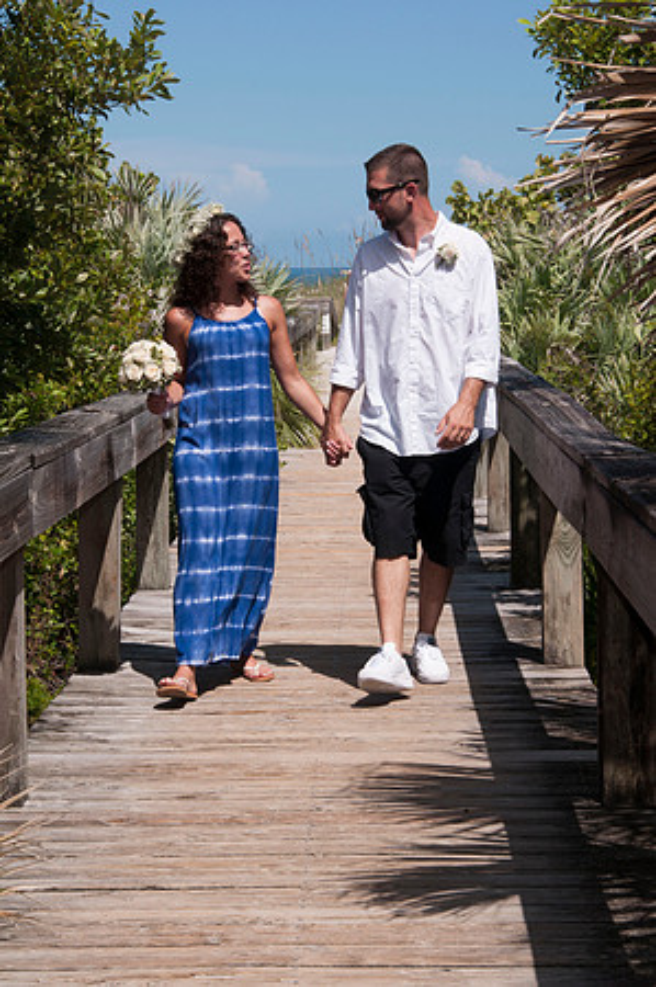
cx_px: 328
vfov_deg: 23.4
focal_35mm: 87
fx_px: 2383
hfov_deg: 15.7
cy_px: 494
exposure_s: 1/250
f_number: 13
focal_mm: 58
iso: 100
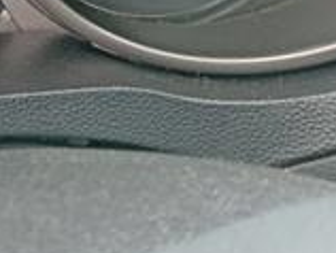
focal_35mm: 105
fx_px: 1021
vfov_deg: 13.5
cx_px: -72
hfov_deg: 17.8
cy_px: -91
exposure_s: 1/40
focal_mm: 4.81
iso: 880
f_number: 1.8
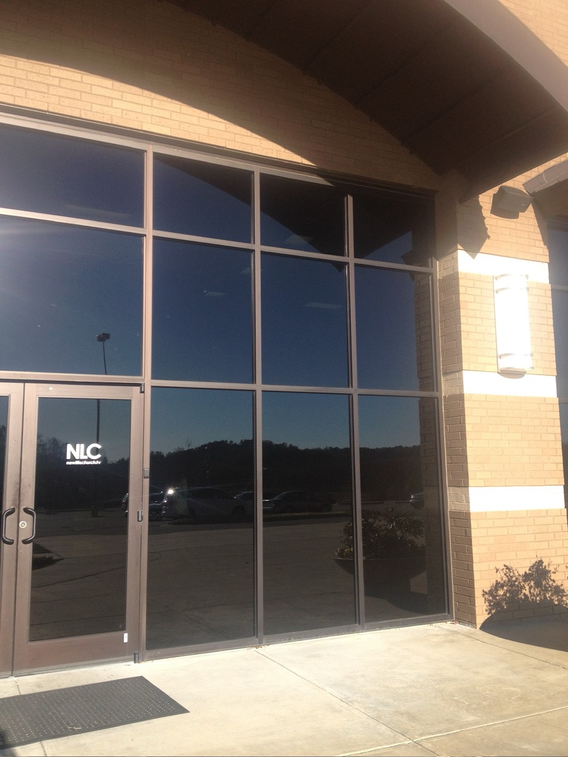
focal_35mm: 35
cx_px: 284
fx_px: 766
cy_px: 378
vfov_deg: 52.6
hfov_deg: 40.7
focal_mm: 4.28
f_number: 2.4
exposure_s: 1/681
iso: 64
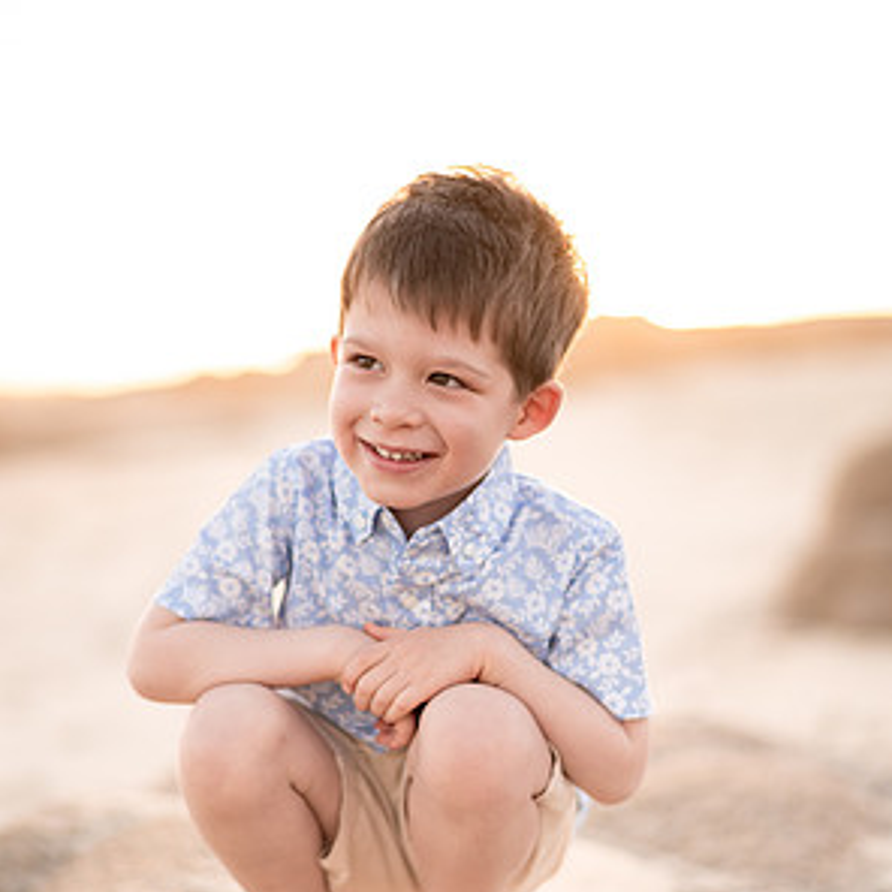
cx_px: 449
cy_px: 524
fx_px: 2187
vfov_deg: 23.0
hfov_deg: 23.1
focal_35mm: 75
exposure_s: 1/800
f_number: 1.8
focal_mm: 58
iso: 100
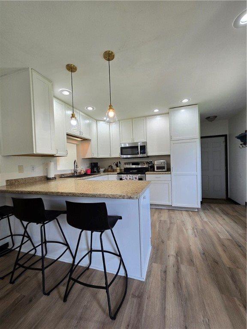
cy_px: 164
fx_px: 124
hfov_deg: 89.9
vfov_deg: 106.2
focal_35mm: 13
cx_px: 124
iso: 80
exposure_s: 1/60
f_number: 2.2
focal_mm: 2.2
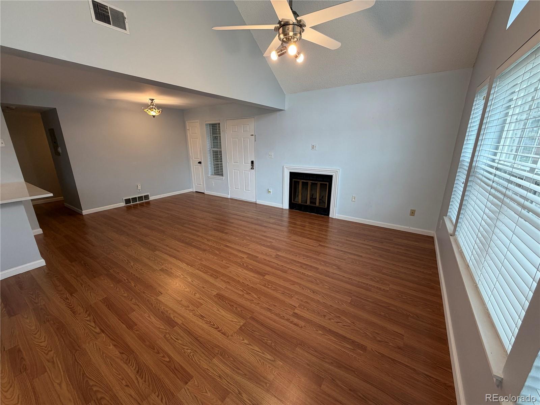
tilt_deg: -15.8
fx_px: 218
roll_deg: +0.6
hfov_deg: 102.1
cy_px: 202
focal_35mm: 14
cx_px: 270
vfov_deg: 85.7
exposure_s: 1/120
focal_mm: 2.22
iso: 125
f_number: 2.2
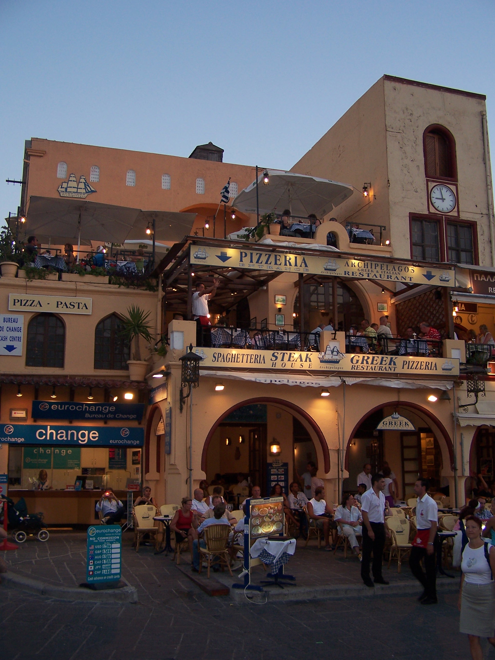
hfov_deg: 37.7
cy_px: 330
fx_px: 725
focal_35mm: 38
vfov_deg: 49.0
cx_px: 248
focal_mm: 6.3
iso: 80
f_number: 2.8
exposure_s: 1/60
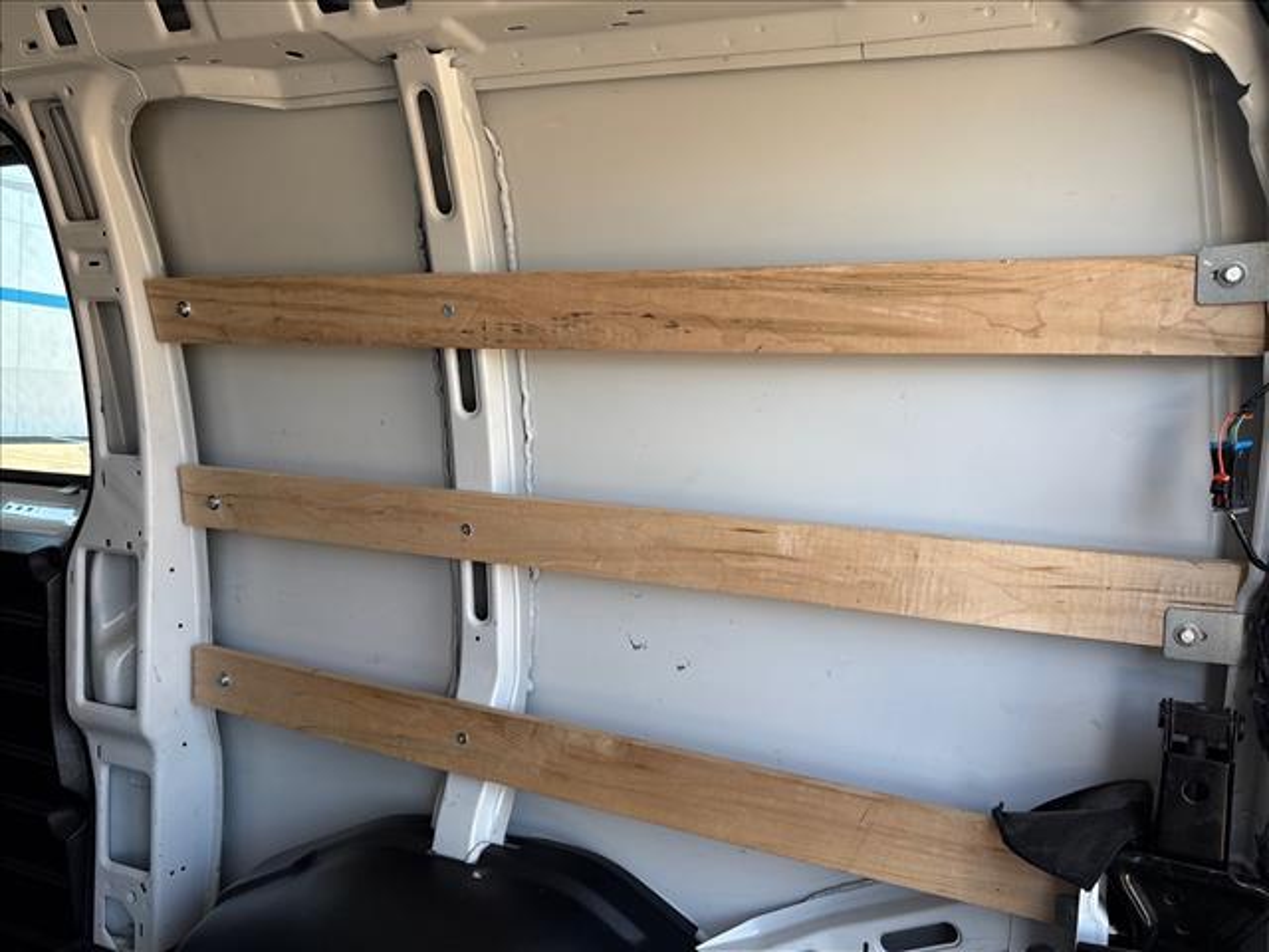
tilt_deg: -4.9
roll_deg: -4.0
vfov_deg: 56.8
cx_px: 634
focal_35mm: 24
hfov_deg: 71.6
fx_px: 880
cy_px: 476
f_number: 1.78
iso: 64
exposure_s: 1/149
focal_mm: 6.76
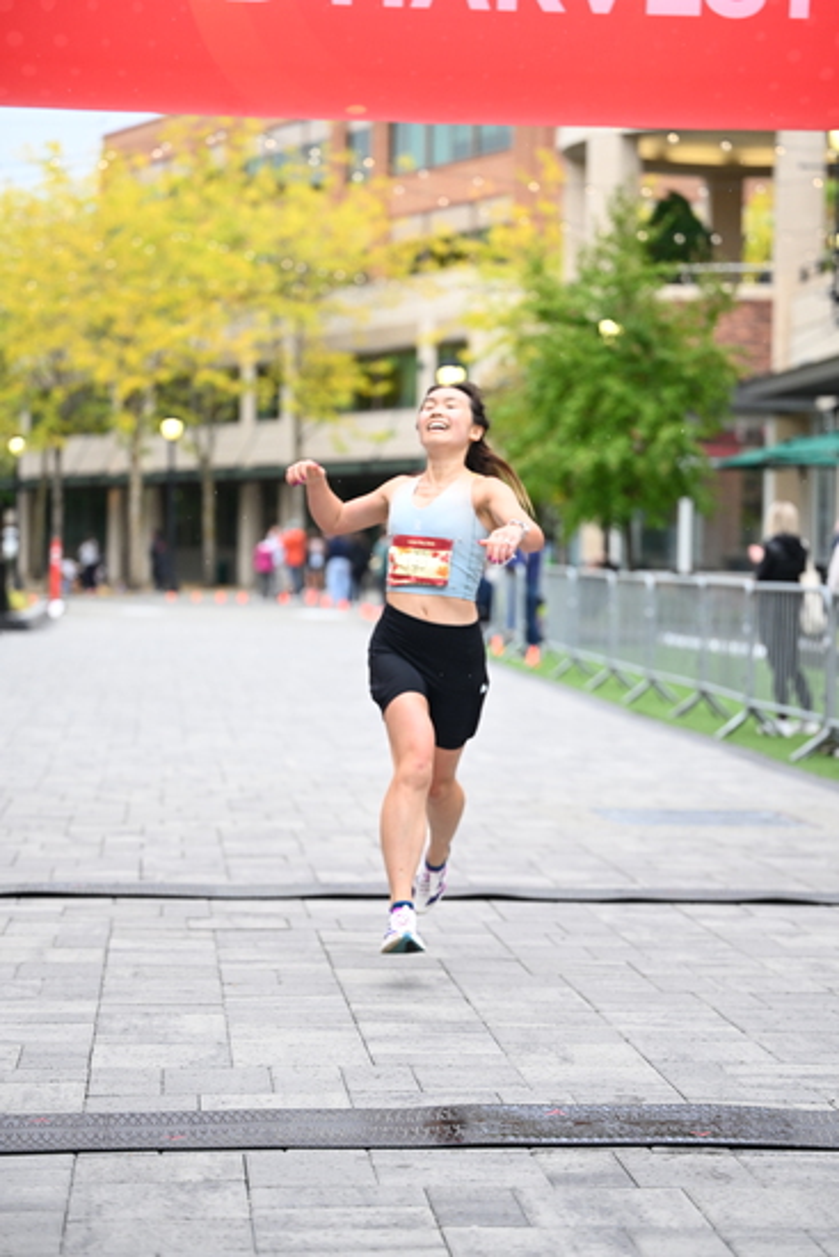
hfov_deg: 15.4
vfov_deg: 22.9
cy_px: 628
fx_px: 3109
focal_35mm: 89
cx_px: 420
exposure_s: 1/1250
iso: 1250
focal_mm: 89
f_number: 2.8
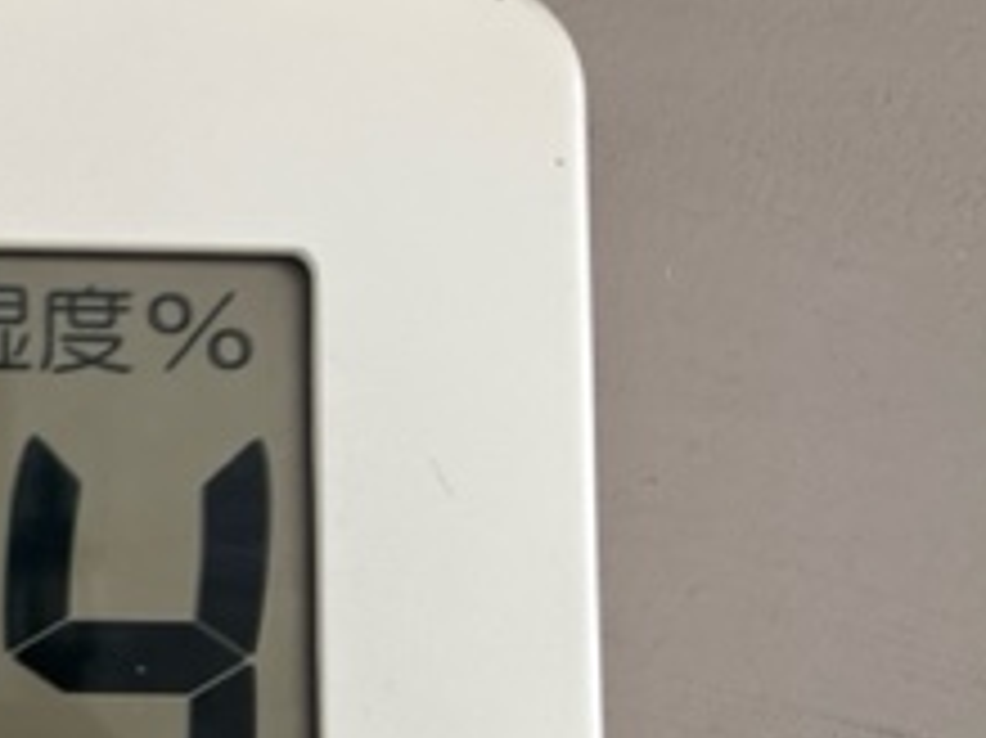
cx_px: -284
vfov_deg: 19.1
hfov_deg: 22.9
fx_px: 2164
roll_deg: +0.4
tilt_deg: +6.3
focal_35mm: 76
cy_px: 644
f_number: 1.6
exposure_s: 1/121
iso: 125
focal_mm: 5.1
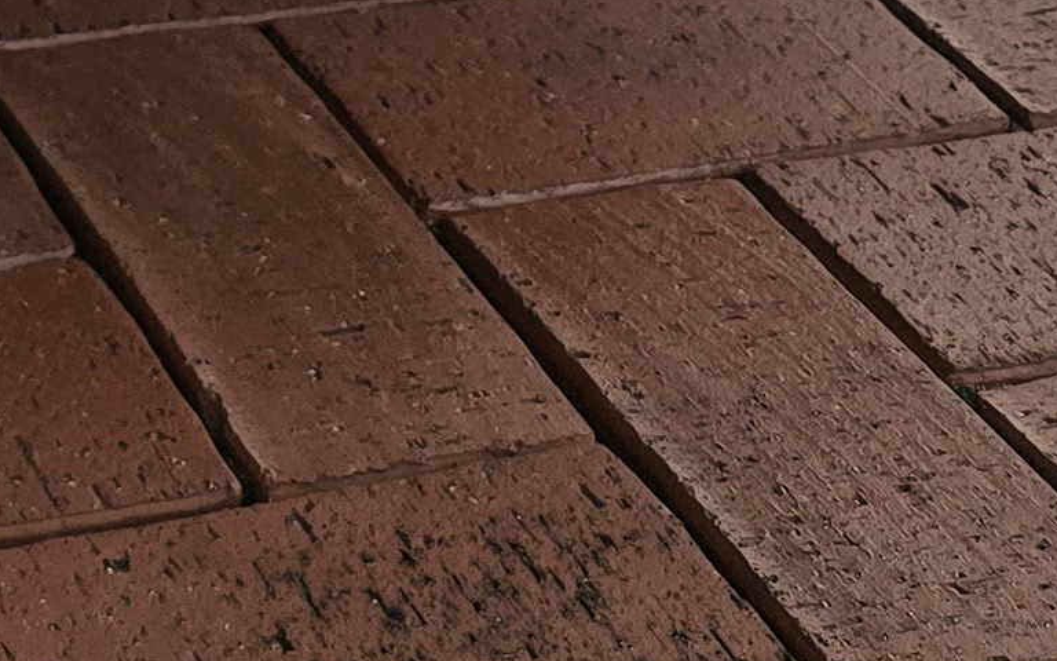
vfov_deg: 8.7
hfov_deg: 15.3
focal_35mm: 127
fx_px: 3658
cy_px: -1270
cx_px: -490
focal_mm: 6.3
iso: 32
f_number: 1.7
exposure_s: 1/180
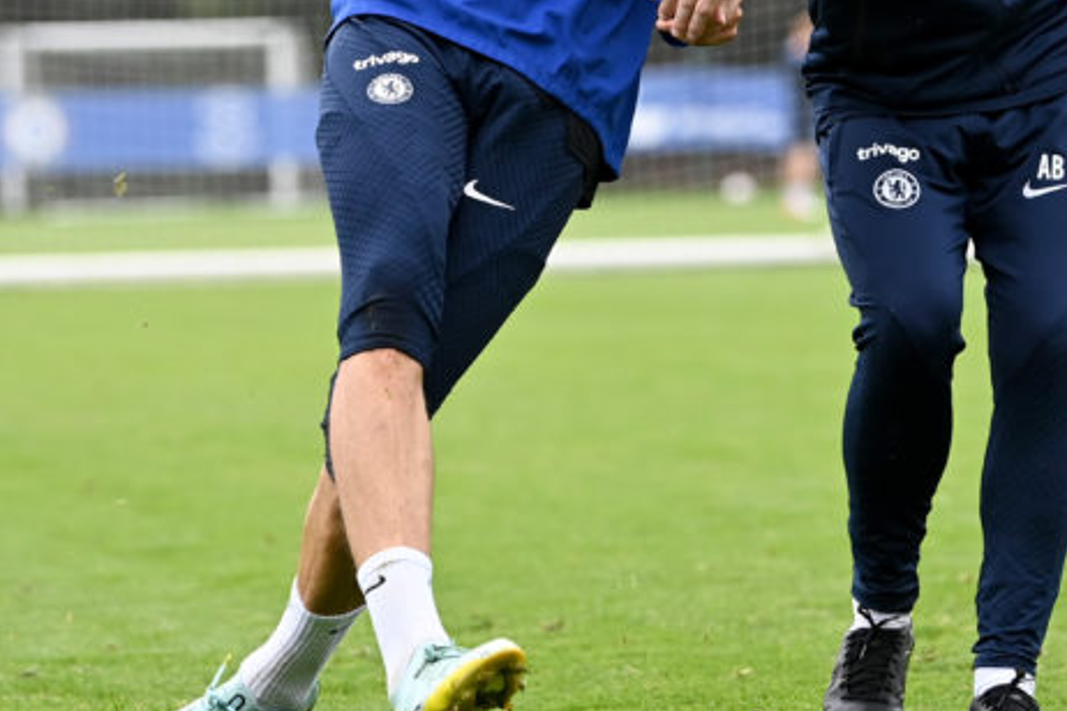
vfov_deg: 4.6
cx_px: 665
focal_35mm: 299
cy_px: 84
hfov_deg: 6.9
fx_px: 8861
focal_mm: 135
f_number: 3.5
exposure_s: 1/1600
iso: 800
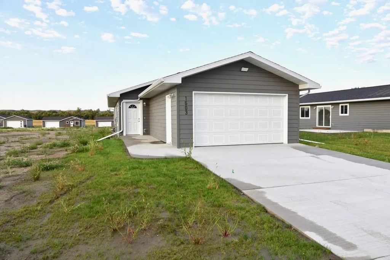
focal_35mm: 24
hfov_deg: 73.7
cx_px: 195
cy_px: 130
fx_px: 260
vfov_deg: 53.1
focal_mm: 24
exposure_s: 1/250
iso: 320
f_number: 8
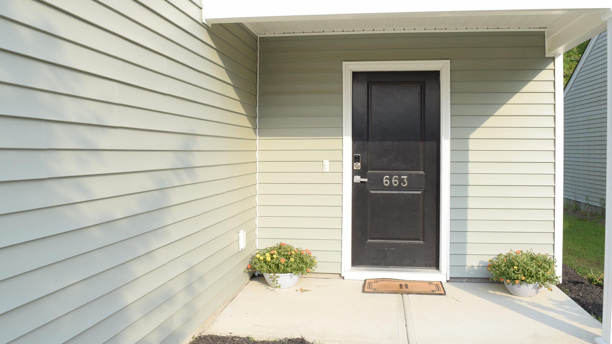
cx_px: 306
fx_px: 544
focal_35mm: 34
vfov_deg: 35.0
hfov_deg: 58.7
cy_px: 149
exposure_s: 1/250
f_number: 8
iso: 320
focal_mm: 21
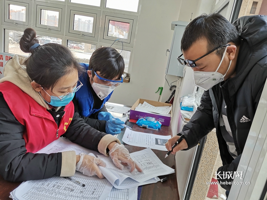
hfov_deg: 67.3
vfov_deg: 53.1
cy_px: 100
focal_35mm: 26
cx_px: 134
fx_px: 201
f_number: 1.8
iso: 50
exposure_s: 1/99.9
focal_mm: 4.75
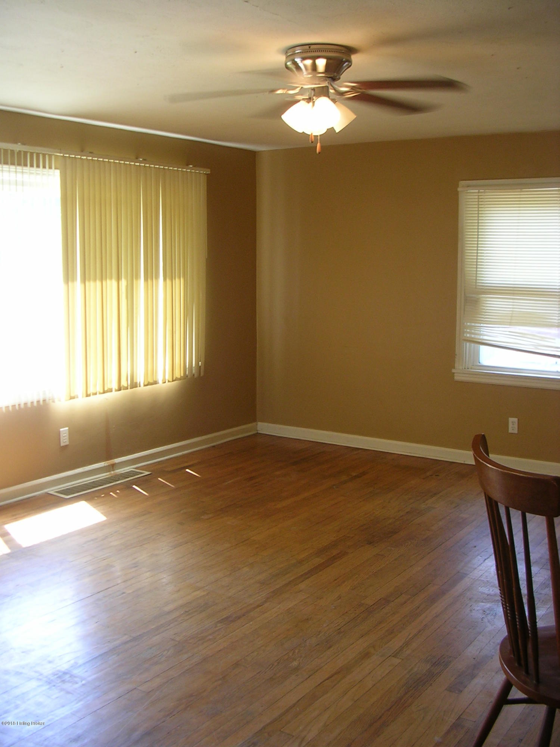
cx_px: 280
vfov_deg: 49.0
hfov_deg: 37.7
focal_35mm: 38
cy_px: 374
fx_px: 820
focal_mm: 5.8
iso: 50
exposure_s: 1/27.4
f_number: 2.8
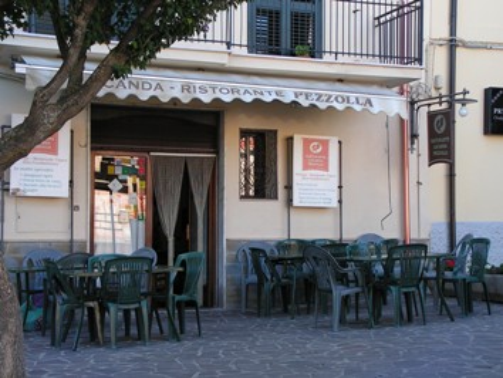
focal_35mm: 61
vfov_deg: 24.1
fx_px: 887
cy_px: 189
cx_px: 252
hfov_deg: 31.7
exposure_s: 1/100
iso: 64
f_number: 3.3
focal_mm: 10.2
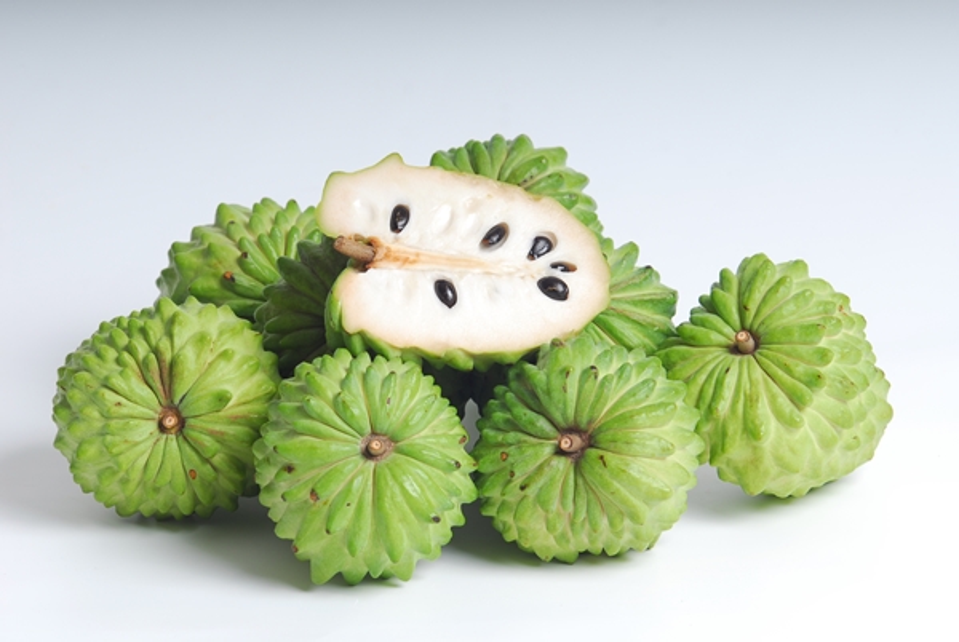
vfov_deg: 6.1
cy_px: 321
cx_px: 480
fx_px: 6003
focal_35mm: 225
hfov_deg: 9.1
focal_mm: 150
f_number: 10
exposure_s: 1/320
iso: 100
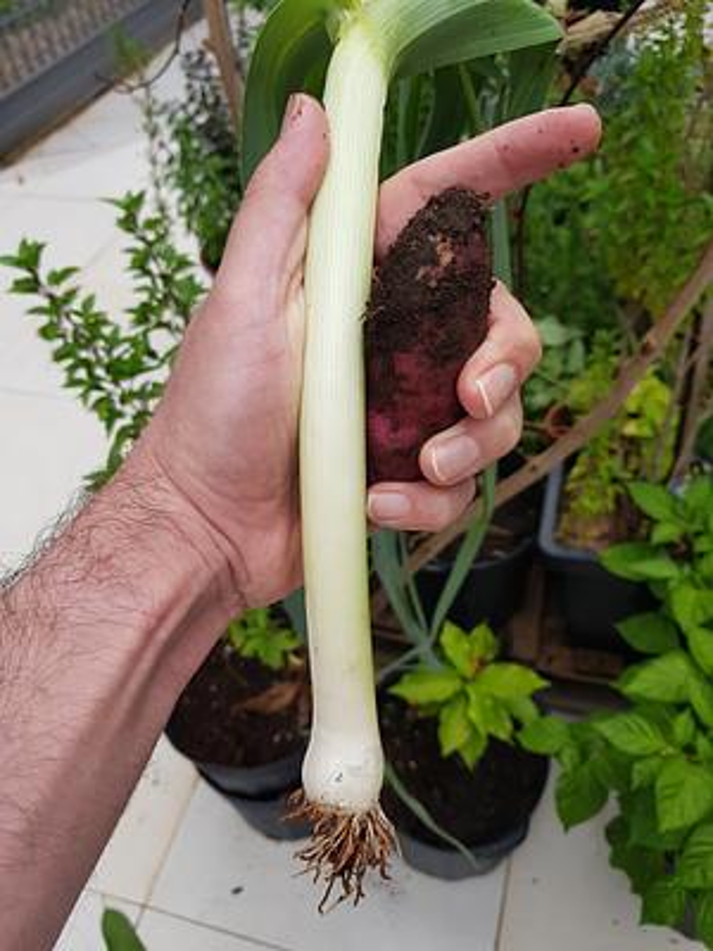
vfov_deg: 67.3
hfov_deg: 53.1
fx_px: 714
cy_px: 476
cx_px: 356
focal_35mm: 26
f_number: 1.7
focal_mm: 4.2
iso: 40
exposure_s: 1/214
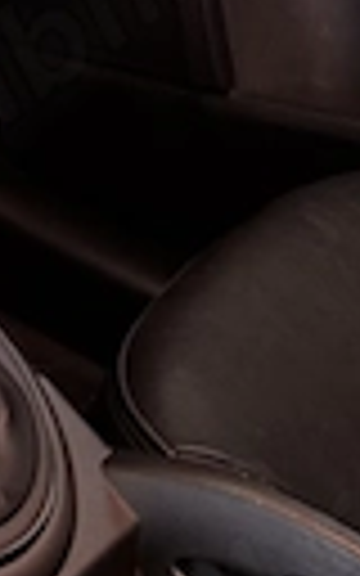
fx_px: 2025
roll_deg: -6.1
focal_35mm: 129
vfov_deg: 15.9
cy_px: 27
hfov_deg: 8.2
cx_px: -801
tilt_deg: -29.6
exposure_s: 1/9
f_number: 1.6
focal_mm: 5.96
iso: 1000
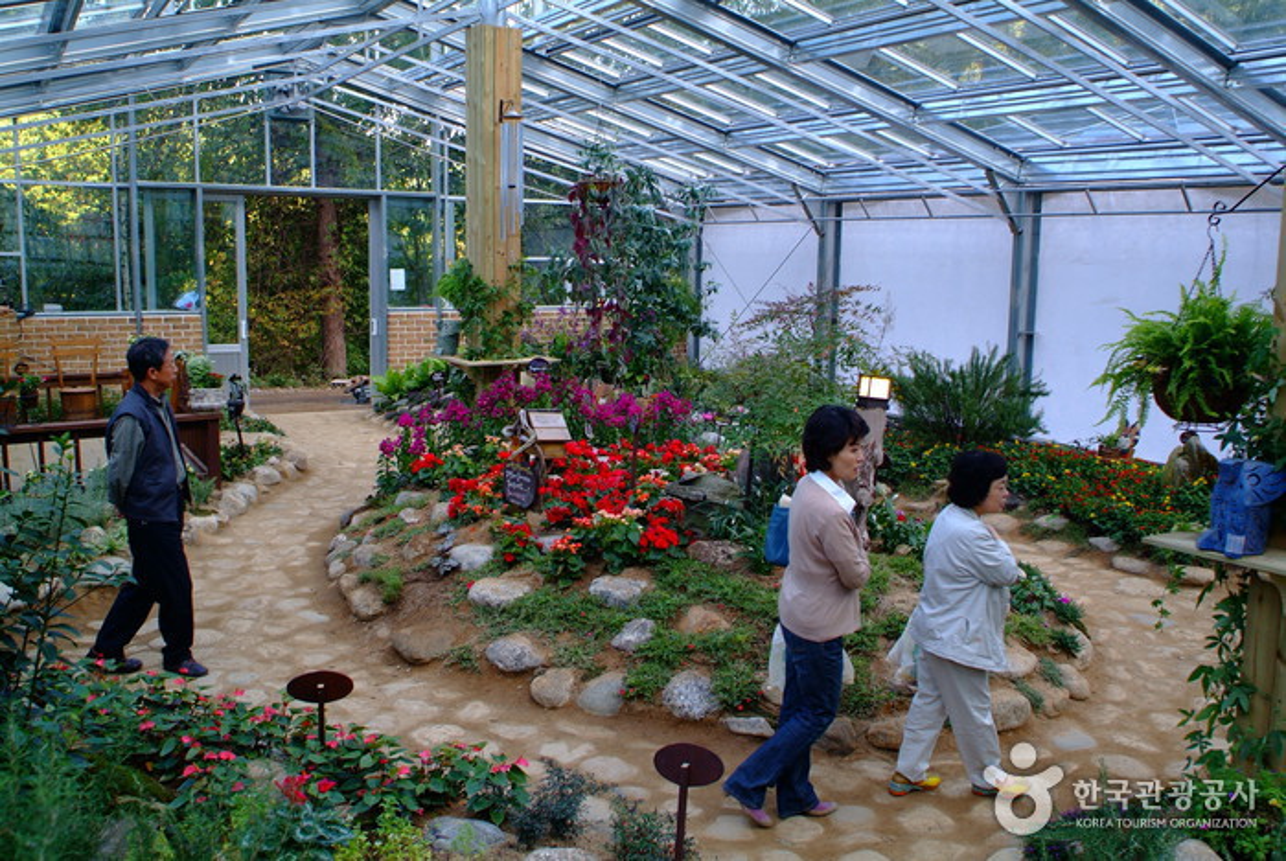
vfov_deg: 43.7
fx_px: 1073
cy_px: 430
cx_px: 643
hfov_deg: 61.9
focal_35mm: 30
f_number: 4
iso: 200
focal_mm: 20
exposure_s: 1/60
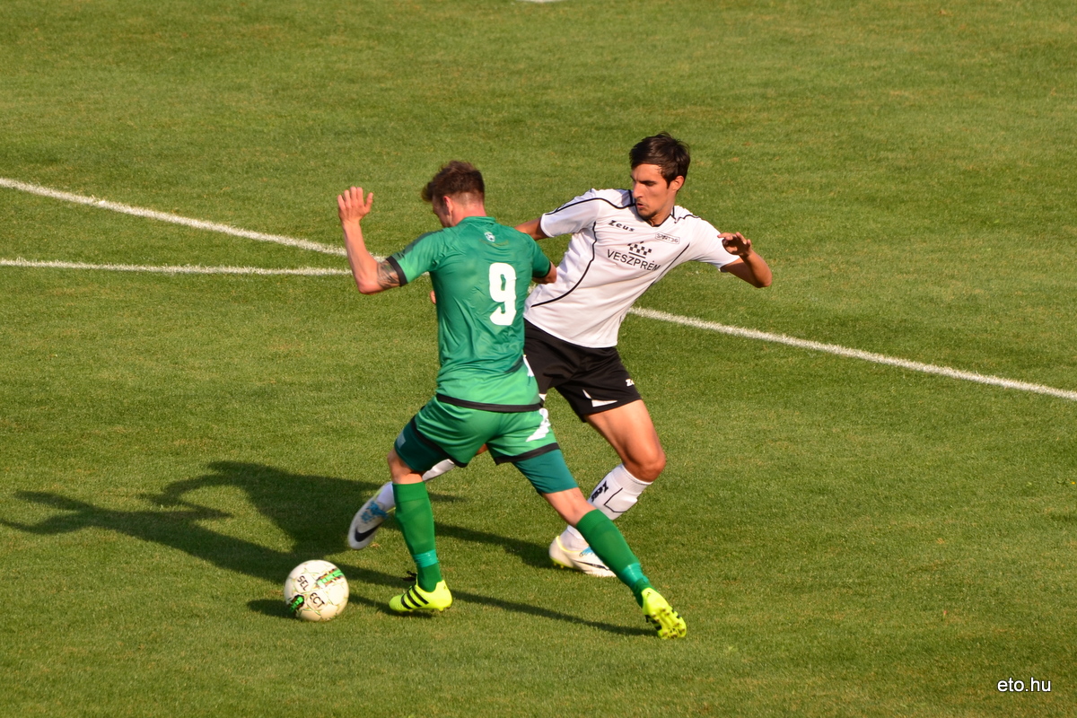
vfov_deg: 3.7
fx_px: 11218
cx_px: 538
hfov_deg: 5.5
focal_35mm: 375
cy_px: 359
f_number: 5.6
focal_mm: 250
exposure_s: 1/800
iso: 200
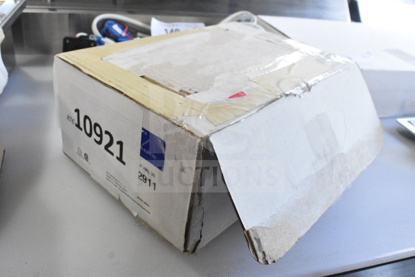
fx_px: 363
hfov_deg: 59.5
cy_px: 138
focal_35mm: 32
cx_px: 208
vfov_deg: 41.7
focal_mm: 21
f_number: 10
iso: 6400
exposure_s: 1/400
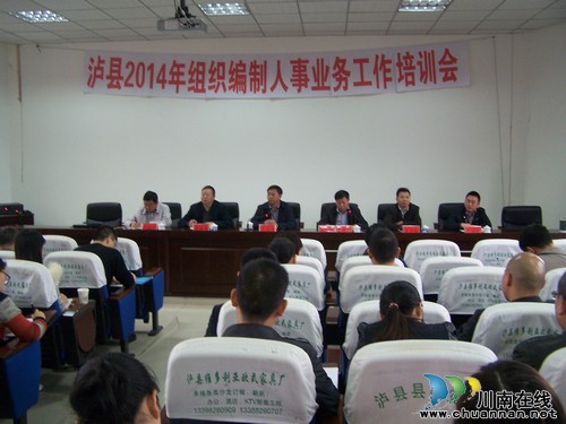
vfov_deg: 37.7
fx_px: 621
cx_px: 283
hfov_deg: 49.0
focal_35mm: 38
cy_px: 212
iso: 140
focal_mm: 6.3
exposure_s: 1/10
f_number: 2.8
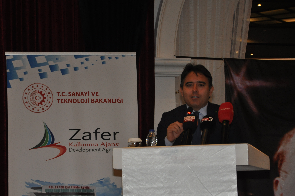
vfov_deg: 7.5
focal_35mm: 184
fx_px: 1502
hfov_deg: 11.2
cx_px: 128
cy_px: 112
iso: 800
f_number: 5.6
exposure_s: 1/60
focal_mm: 105
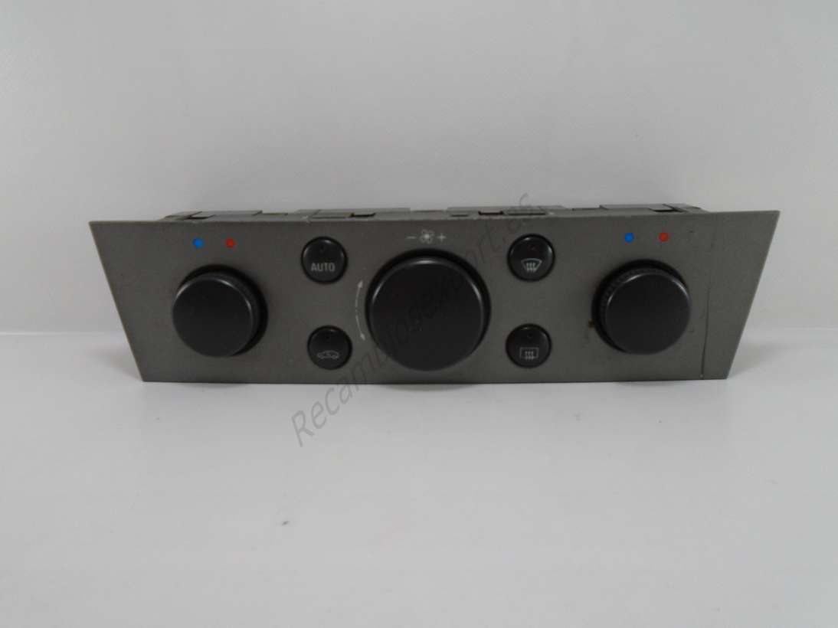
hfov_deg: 67.3
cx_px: 419
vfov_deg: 53.0
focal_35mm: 26
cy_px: 314
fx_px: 629
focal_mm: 4.6
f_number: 3.2
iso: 100
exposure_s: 1/125
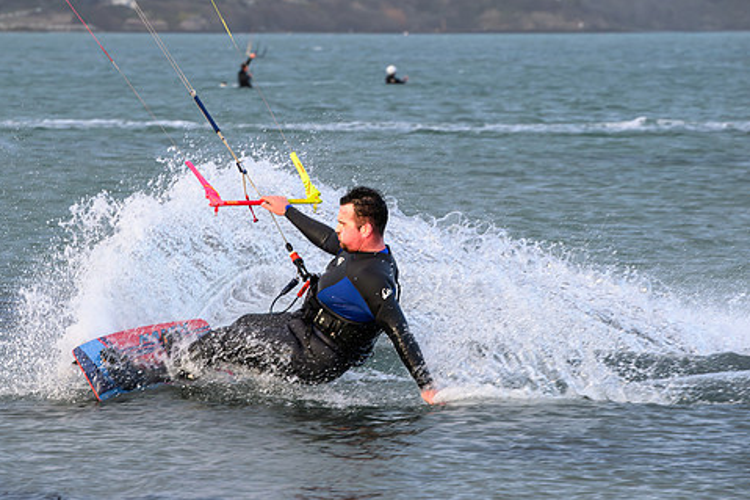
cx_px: 299
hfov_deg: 7.7
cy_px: 201
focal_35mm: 269
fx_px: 5602
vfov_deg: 5.1
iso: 100
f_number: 8
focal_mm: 200
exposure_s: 1/400
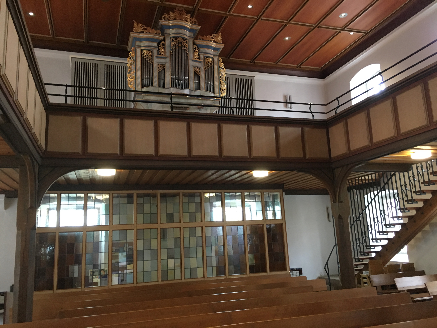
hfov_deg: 61.7
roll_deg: +2.8
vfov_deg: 48.2
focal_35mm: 29
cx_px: 218
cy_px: 164
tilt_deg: +13.0
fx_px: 366
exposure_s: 1/33
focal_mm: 4.15
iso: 200
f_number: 2.2
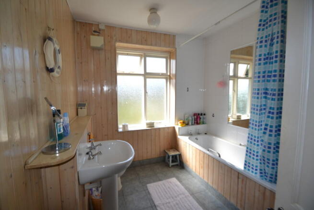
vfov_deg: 72.1
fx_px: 144
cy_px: 105
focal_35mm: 16
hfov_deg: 95.0
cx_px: 157
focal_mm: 11
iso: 100
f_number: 4.5
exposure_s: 1/200
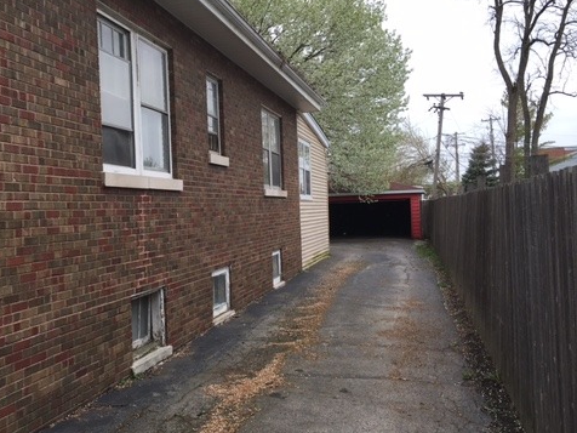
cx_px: 190
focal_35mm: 39
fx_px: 650
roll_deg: +1.4
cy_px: 224
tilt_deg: -2.0
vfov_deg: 36.8
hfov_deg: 47.1
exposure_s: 1/366
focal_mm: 4.15
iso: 25
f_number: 2.2
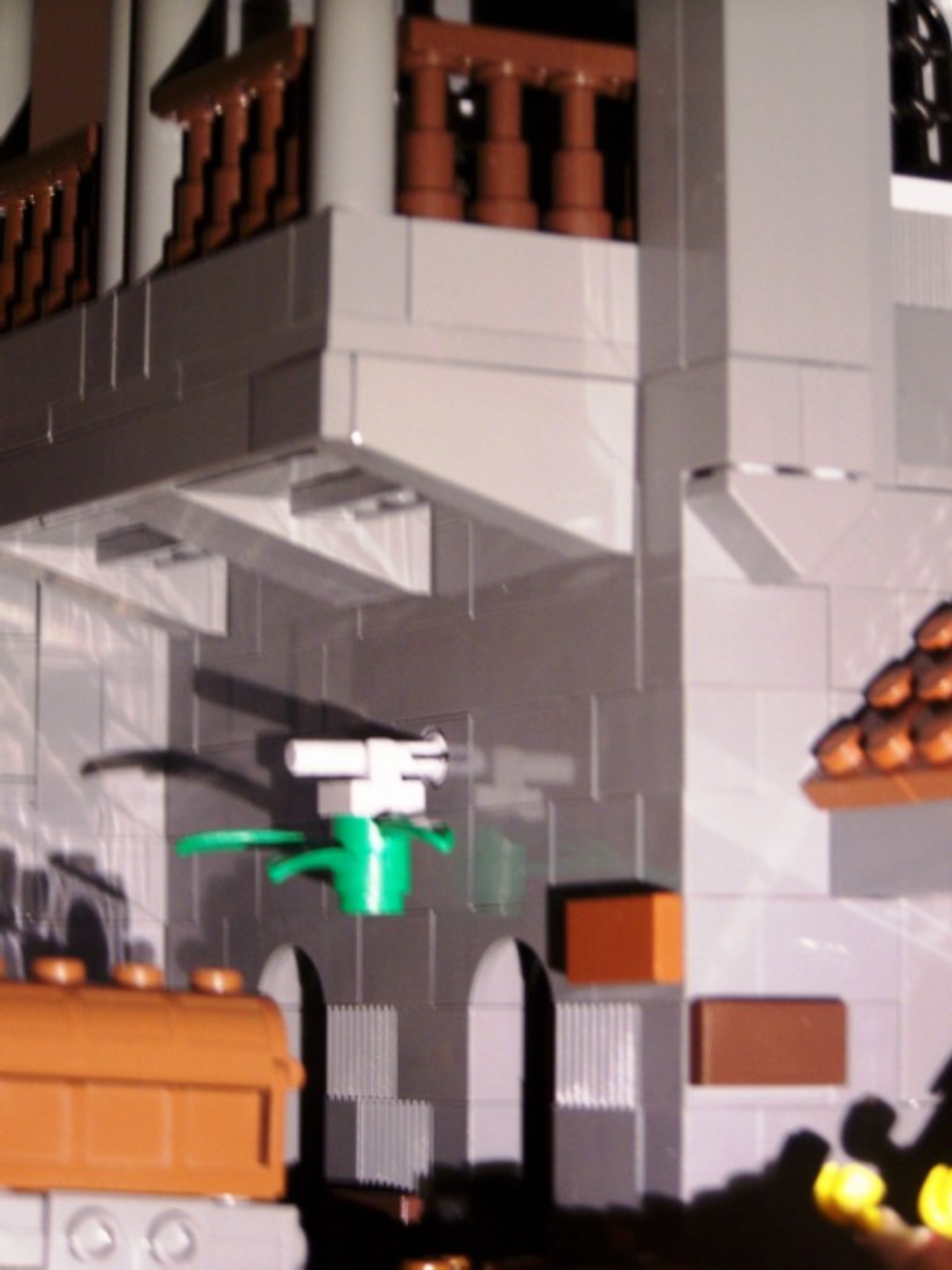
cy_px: 635
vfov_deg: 18.7
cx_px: 476
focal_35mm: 105
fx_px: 3850
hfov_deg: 14.1
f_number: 3.2
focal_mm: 17.5
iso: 140
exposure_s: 1/8
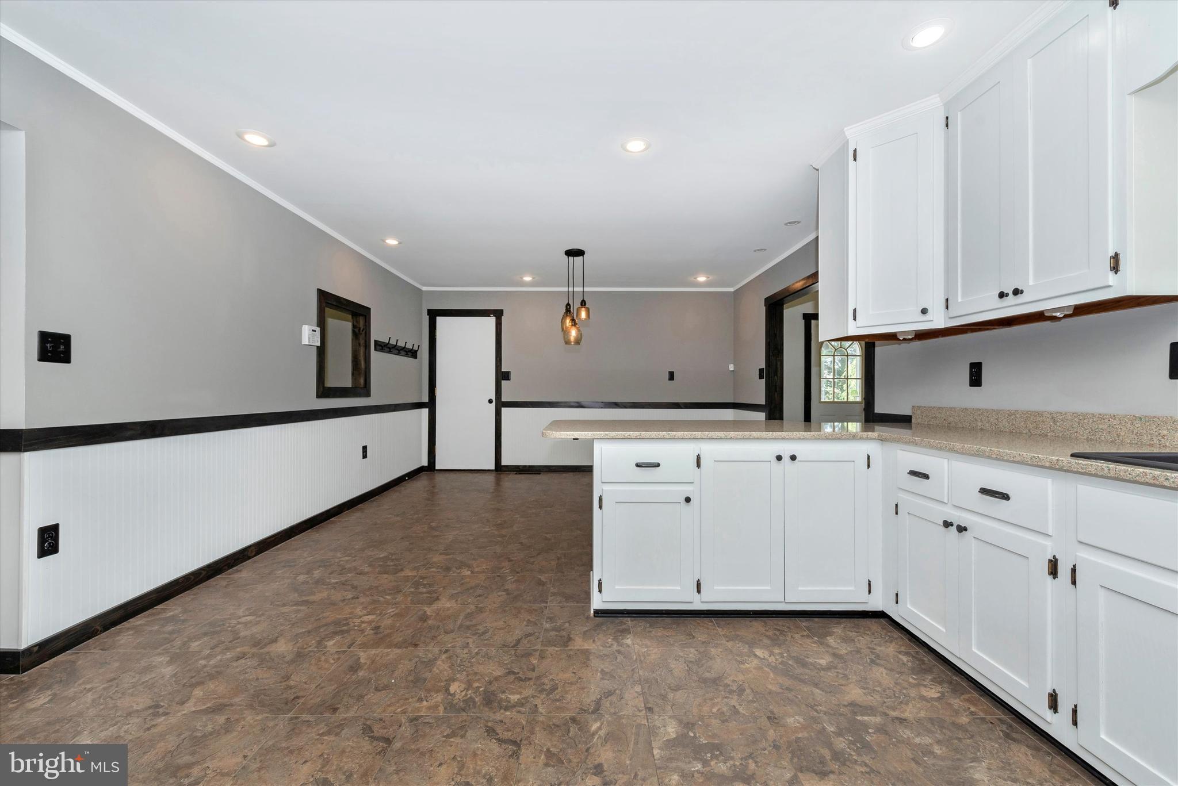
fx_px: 458
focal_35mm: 14
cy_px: 393
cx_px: 589
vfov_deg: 81.3
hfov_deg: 104.2
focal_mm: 14
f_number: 9
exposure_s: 1/60
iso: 250
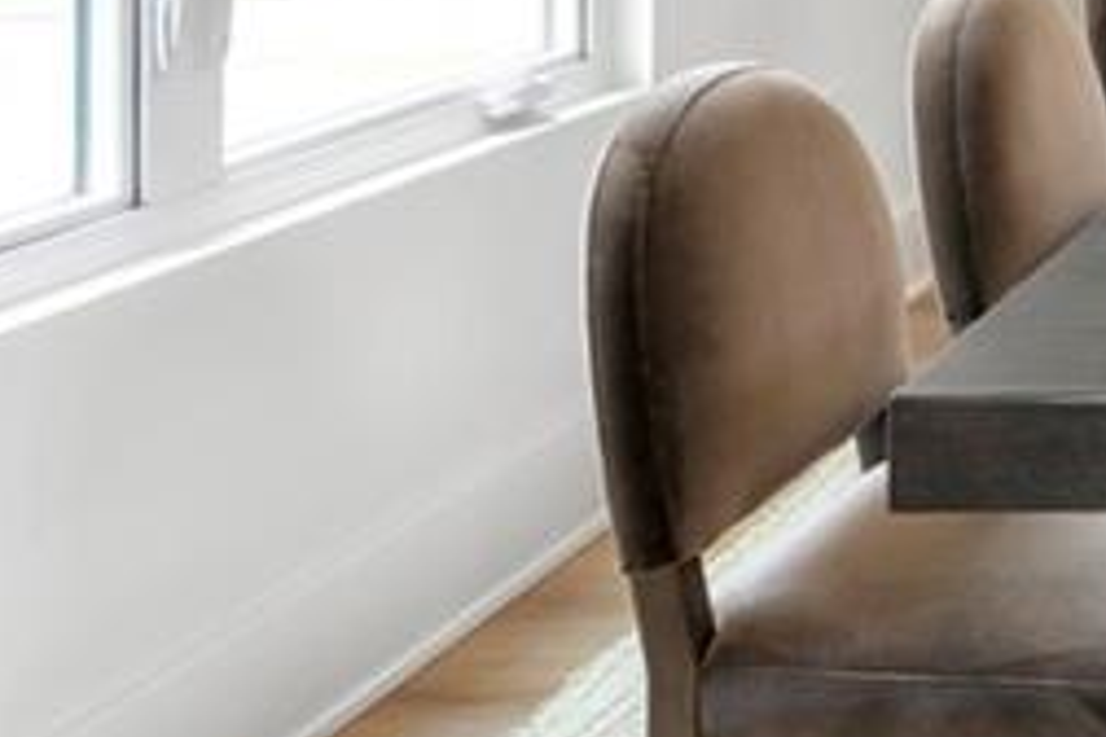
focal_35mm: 65
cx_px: 1738
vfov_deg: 19.3
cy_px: -224
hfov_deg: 23.5
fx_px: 1997
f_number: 8
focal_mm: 16
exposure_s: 1/50
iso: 400
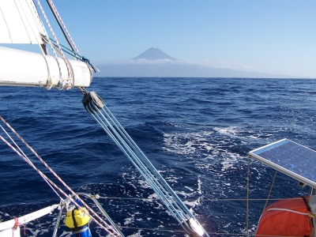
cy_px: 118
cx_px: 158
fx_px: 347
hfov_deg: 49.0
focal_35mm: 38
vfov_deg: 37.7
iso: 64
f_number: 4
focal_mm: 6.3
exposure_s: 1/500
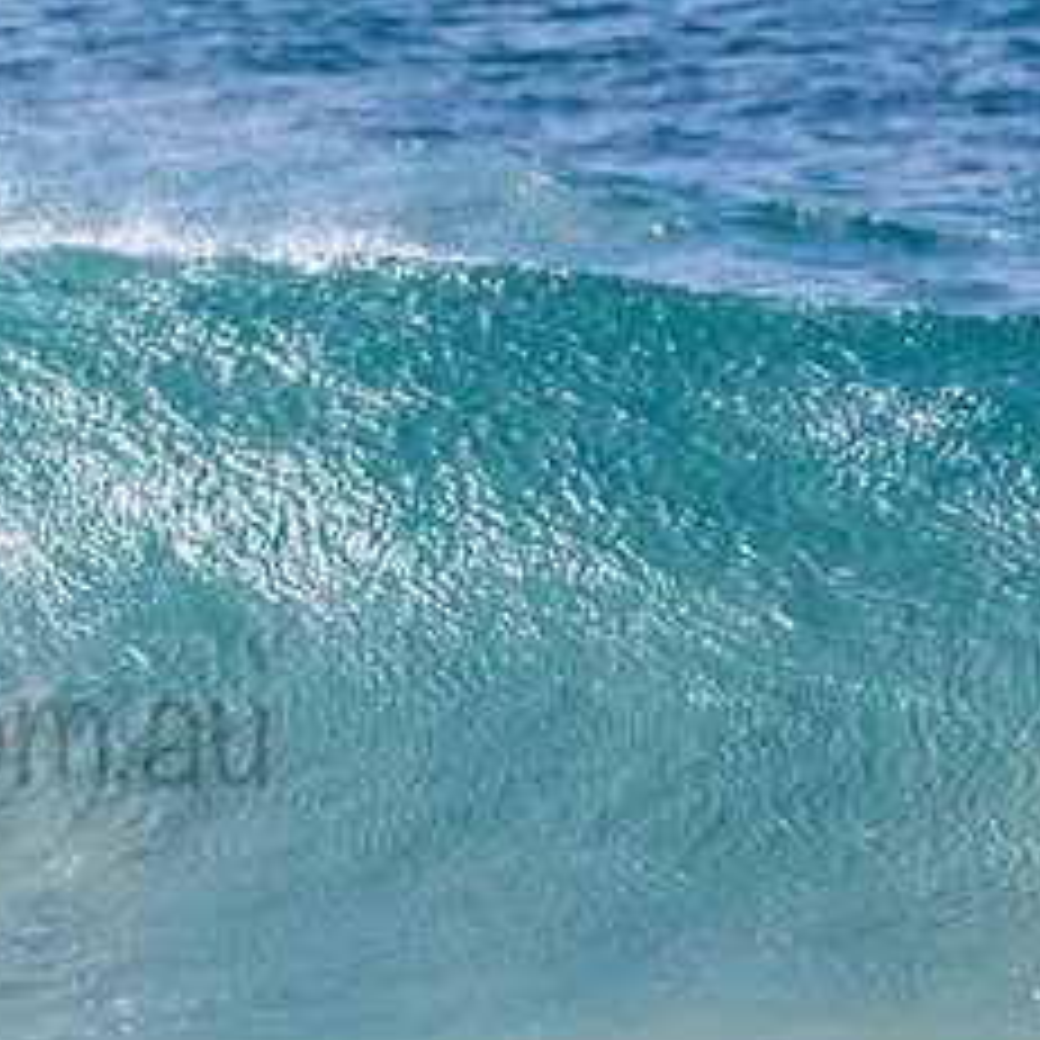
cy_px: 682
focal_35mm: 1598
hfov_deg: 1.1
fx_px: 54317
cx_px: -207
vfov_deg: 1.1
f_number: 5.6
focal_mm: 500
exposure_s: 1/2000
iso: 320
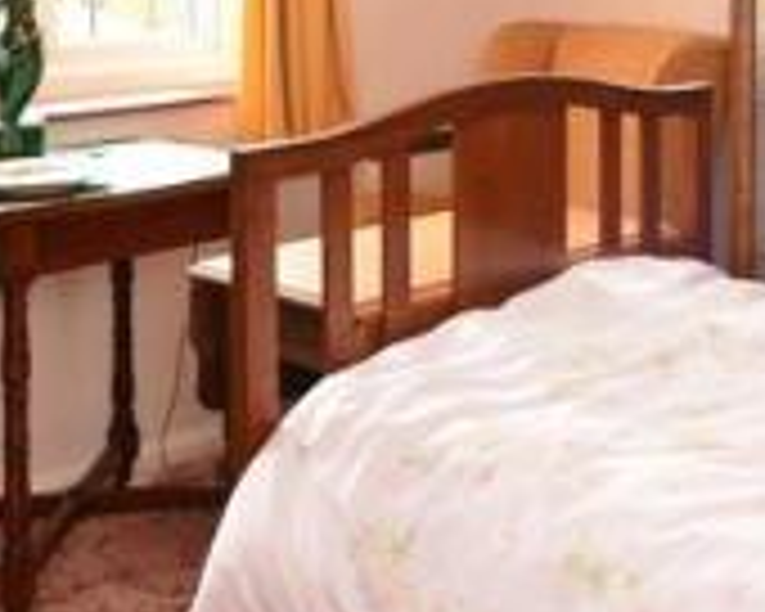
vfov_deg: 22.0
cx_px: 752
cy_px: -83
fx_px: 1472
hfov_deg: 27.6
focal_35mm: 65
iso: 200
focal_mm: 12
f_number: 5.6
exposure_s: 1/15
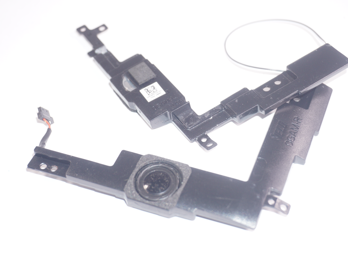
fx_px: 609
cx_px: 180
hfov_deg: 31.9
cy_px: 131
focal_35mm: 61
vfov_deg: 24.2
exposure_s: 1/160
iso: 250
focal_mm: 37
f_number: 5.6
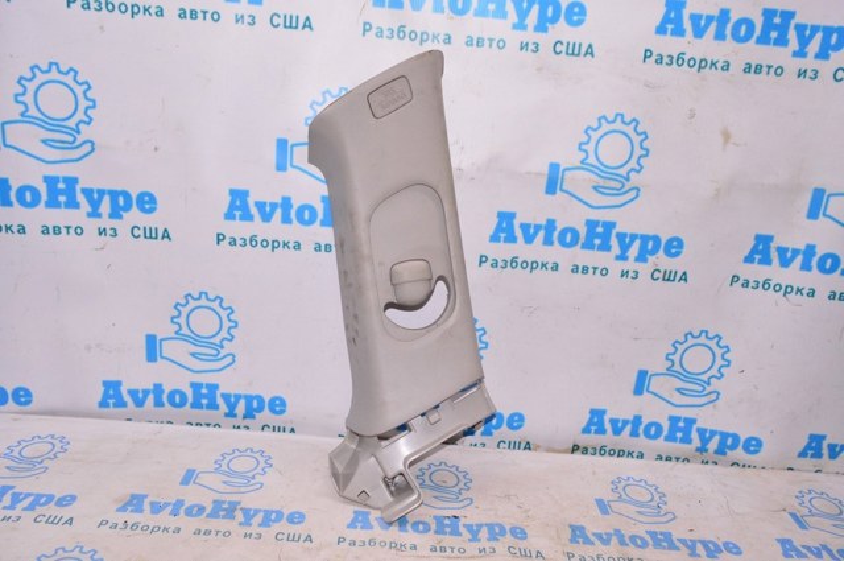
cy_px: 280
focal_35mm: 27
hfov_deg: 67.4
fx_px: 632
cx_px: 422
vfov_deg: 47.8
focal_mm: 18
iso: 1600
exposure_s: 1/200
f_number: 8
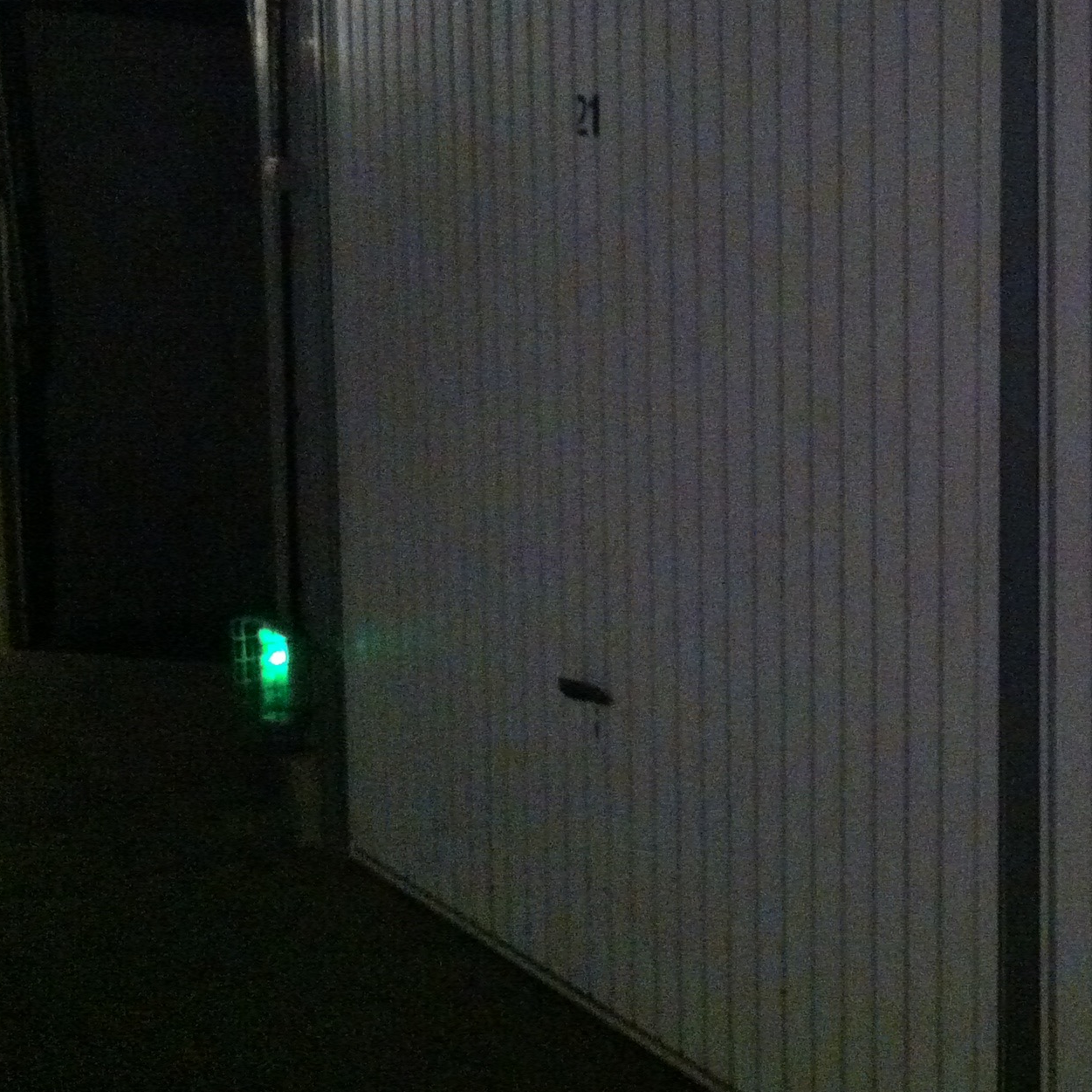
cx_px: 952
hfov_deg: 26.1
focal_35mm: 64
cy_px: 379
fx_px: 2284
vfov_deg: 26.8
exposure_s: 1/15
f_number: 2.8
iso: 1000
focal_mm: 3.85
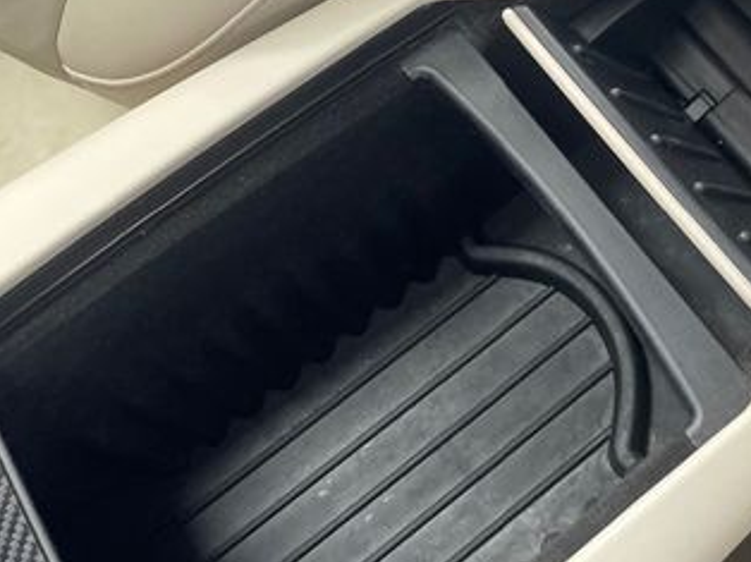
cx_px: 493
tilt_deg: -61.9
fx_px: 1149
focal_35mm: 53
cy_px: 7
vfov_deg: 26.1
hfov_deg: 35.9
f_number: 1.6
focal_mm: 4.2
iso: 500
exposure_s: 1/30
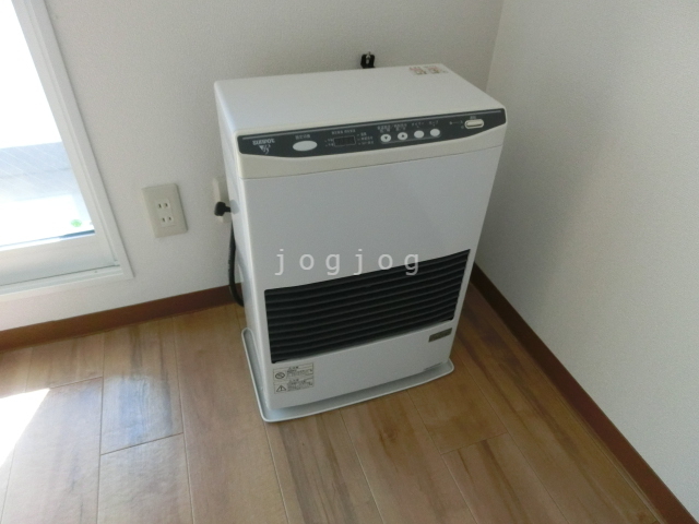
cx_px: 350
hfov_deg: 71.6
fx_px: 485
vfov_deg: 56.8
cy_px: 262
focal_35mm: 24
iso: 800
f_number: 3
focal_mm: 4.24
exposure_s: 1/640
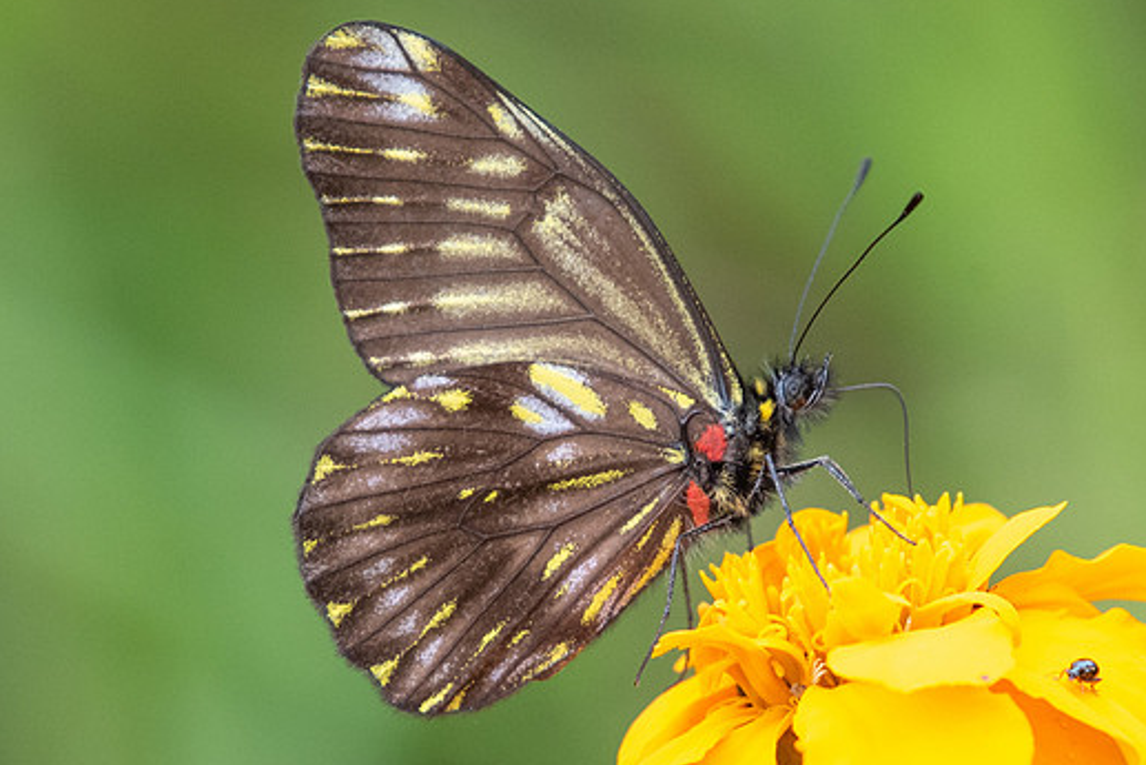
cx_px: 557
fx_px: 33910
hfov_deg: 1.9
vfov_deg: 1.3
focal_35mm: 1065
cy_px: 547
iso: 1000
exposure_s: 1/640
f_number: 6.3
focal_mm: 400
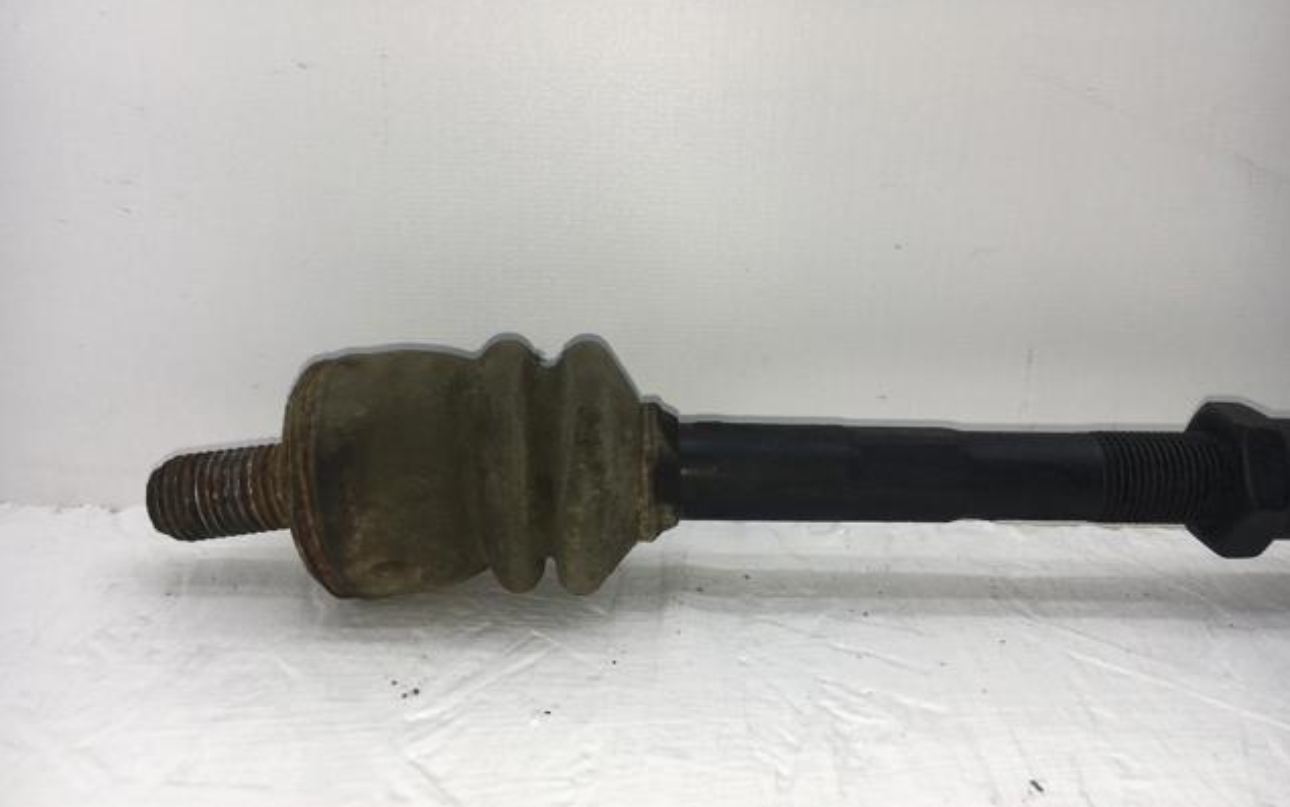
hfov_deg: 61.2
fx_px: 1090
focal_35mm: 31
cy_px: 382
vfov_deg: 40.6
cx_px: 648
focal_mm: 4.15
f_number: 2.2
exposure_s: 1/472
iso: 25
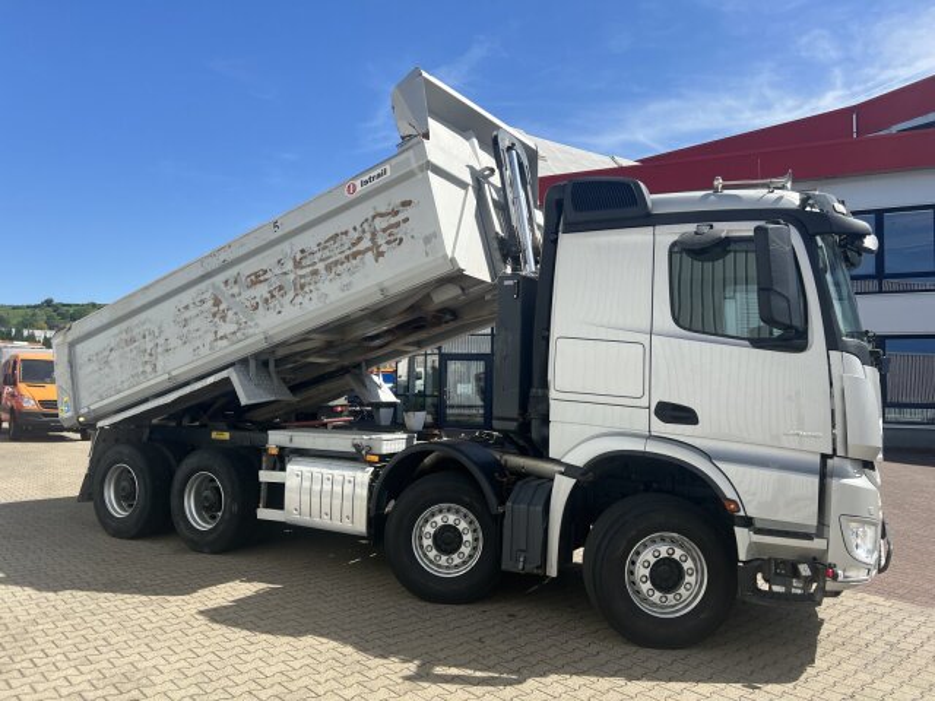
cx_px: 468
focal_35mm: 26
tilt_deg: +4.0
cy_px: 350
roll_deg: +0.1
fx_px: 702
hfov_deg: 67.3
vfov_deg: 53.1
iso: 50
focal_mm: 5.7
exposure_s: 1/3356
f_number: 1.5
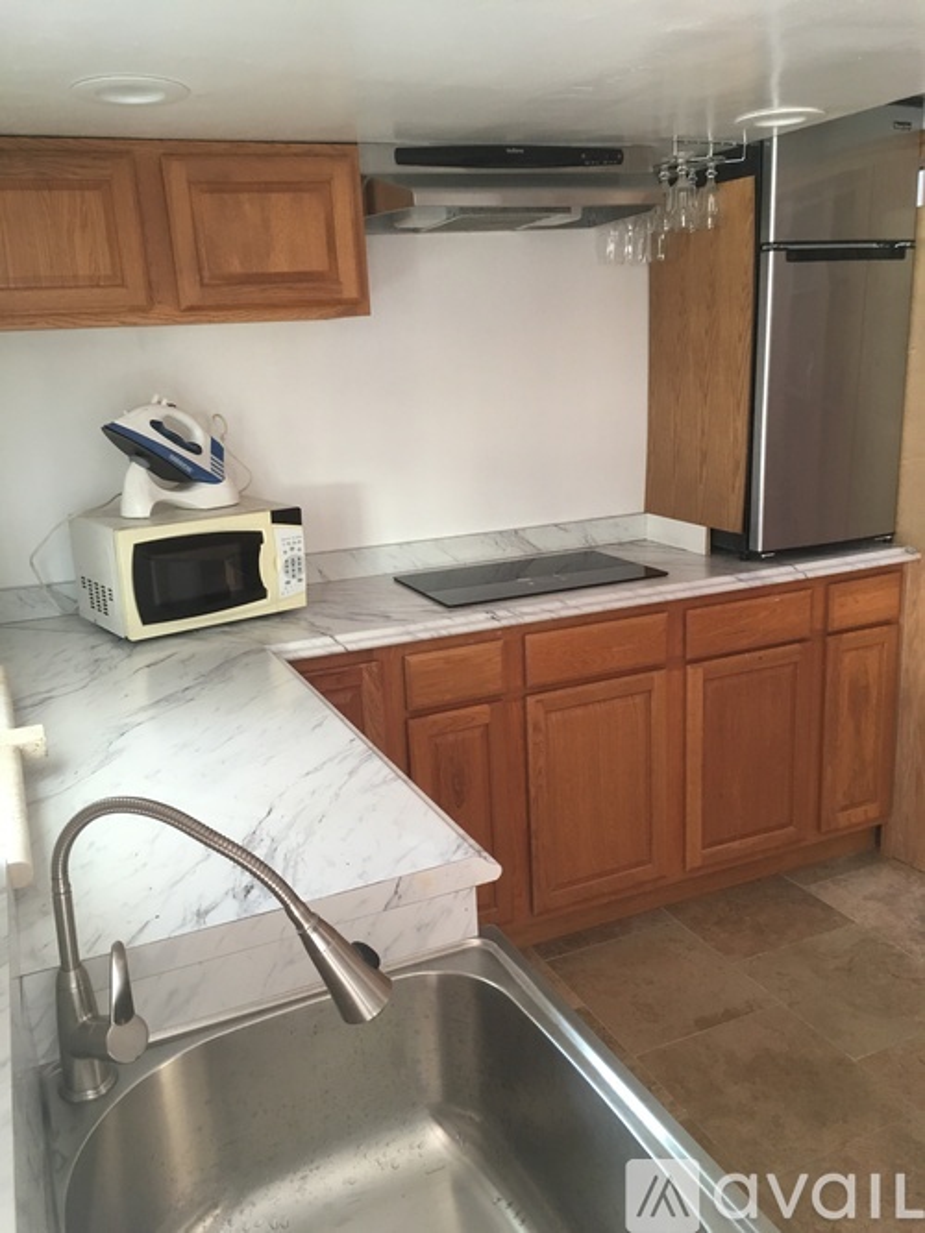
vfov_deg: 61.7
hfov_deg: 48.2
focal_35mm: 29
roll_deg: +2.6
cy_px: 616
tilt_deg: -14.0
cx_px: 462
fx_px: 1034
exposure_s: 1/30
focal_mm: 4.15
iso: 100
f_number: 2.2
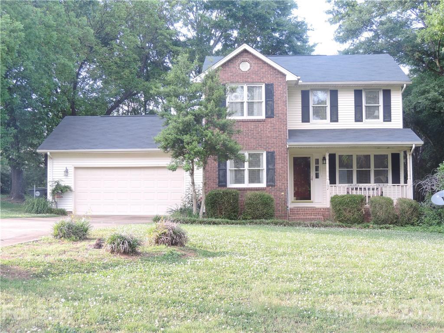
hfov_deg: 40.4
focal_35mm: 47
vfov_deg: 30.9
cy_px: 166
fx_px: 603
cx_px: 222
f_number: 3.5
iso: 100
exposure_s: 1/50
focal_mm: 8.3
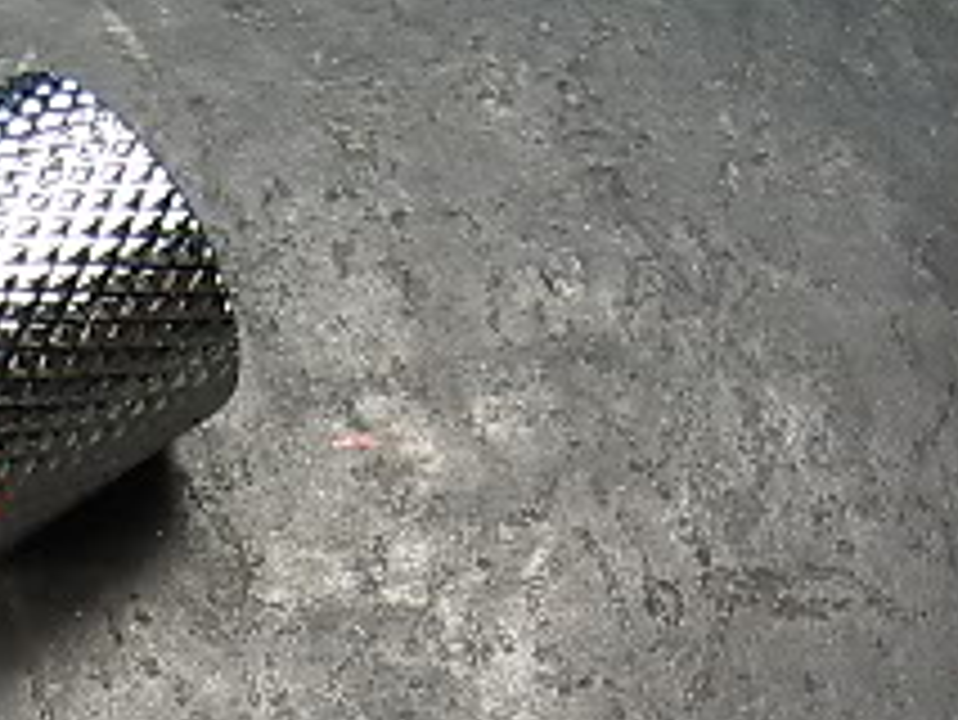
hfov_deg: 16.9
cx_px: 13
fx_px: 3157
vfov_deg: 12.5
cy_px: 1026
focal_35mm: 114
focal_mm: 5.8
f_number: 2.6
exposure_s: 1/60
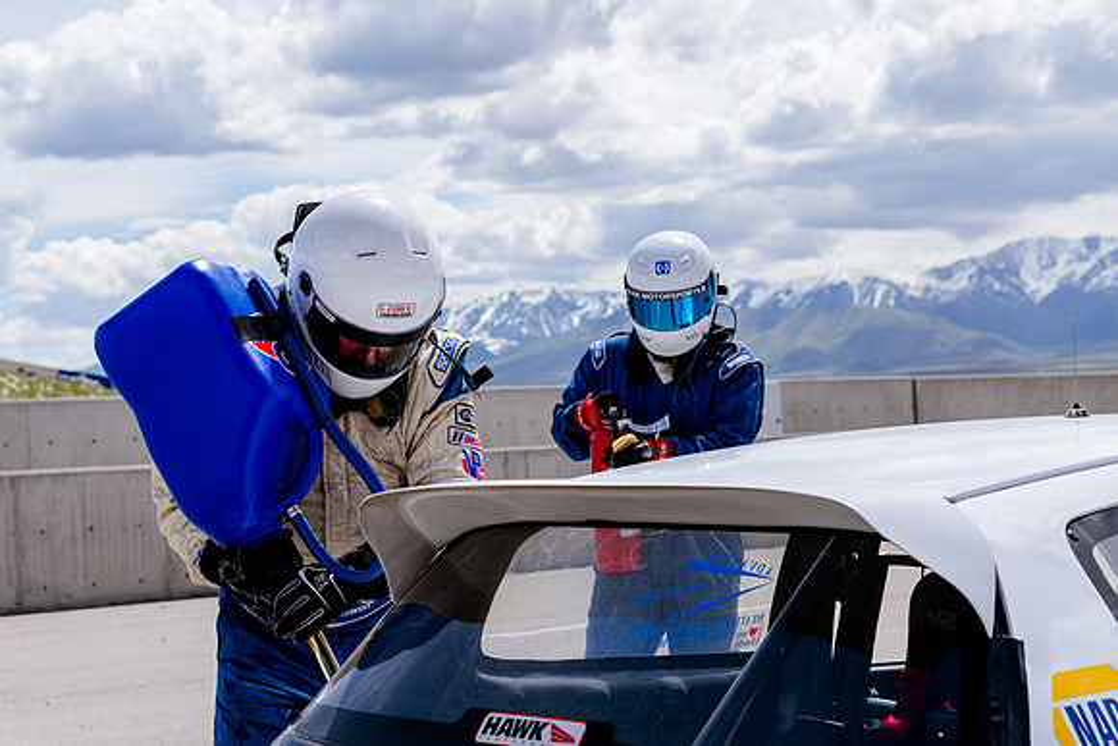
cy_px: 357
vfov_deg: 18.1
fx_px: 2337
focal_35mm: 75
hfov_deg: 26.9
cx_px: 525
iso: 125
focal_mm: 70
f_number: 6.3
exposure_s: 1/500
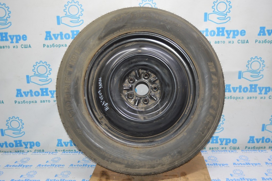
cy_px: 90
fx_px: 272
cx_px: 136
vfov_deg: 36.8
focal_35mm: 36
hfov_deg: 53.2
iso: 400
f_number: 4
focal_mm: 24
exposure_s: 1/60
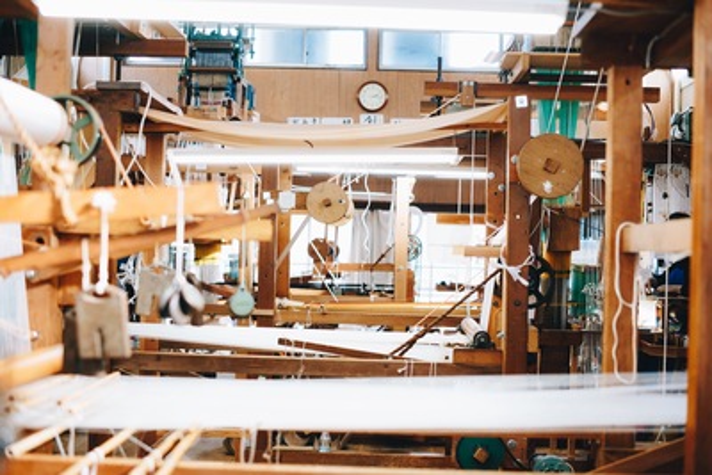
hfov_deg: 39.6
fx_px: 989
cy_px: 238
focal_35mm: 50
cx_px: 356
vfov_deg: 27.0
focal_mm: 50
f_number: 2.5
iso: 800
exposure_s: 1/320
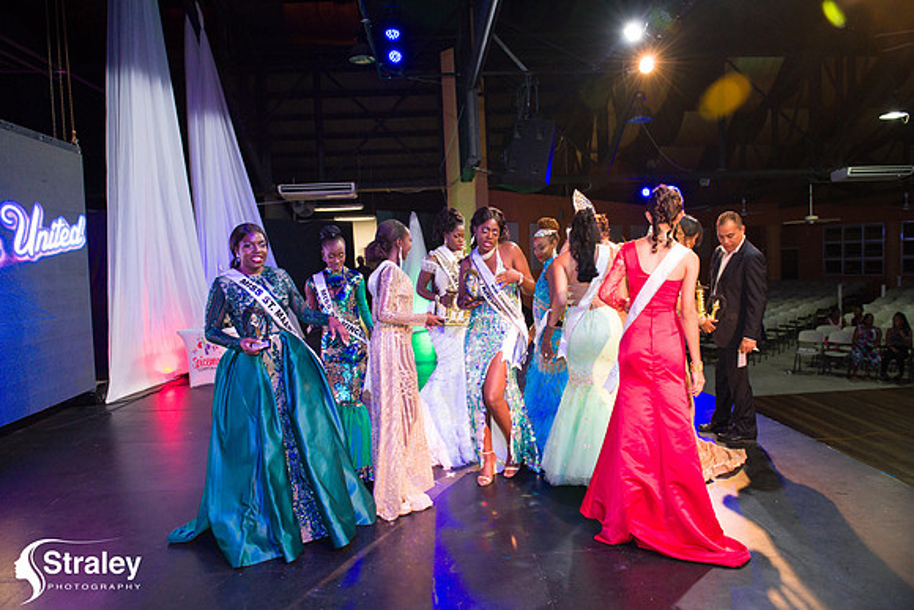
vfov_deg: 53.2
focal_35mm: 24
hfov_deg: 73.7
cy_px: 305
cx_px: 457
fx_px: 609
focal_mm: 24
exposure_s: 1/160
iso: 4000
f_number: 5
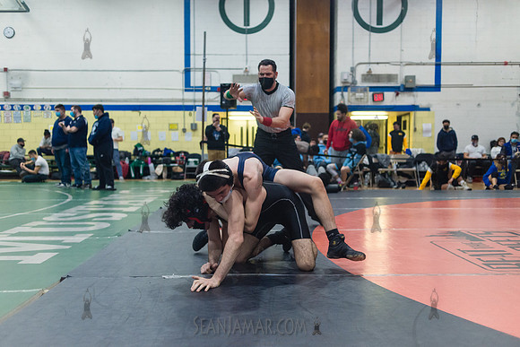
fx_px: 507
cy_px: 174
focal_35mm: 35
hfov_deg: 54.3
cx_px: 260
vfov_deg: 37.8
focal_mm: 35
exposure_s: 1/320
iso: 4000
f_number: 3.2
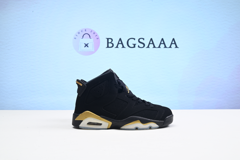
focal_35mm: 38
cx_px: 120
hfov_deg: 50.7
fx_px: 253
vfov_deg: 35.1
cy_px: 80
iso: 100
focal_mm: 38
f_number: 16
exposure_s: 1/2
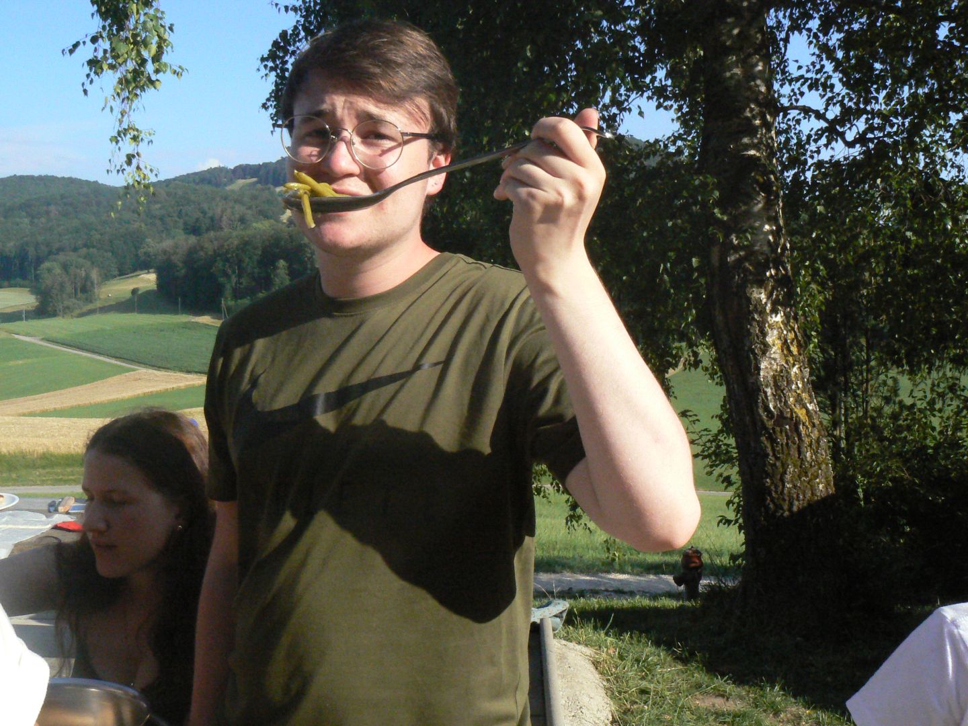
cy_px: 363
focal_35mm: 36
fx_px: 1007
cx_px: 484
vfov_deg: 39.7
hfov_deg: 51.4
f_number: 8
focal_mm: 6
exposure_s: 1/640
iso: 400
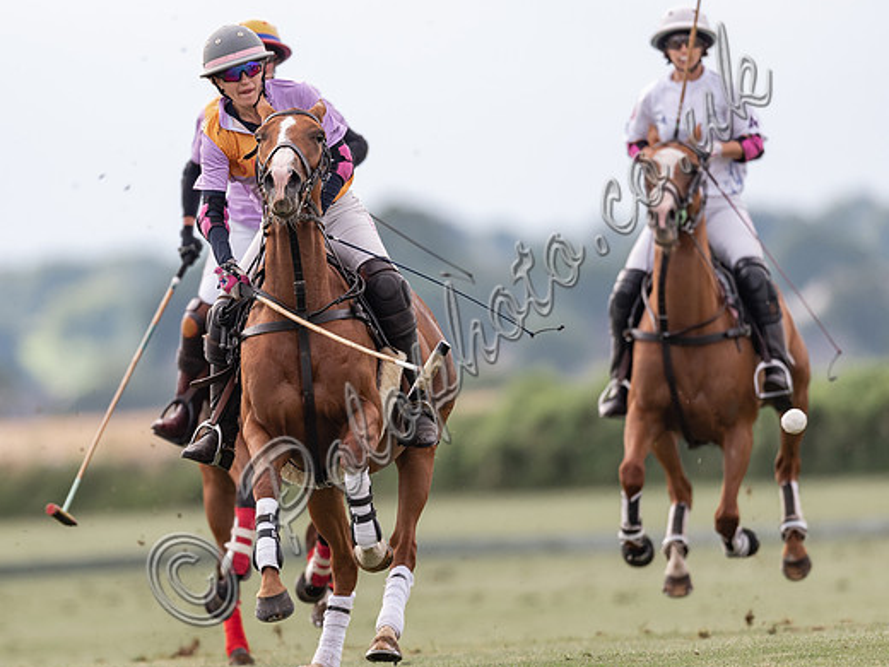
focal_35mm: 726
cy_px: 414
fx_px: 18645
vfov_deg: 2.0
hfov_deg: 2.7
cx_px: 281
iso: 400
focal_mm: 500
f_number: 4
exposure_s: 1/1250
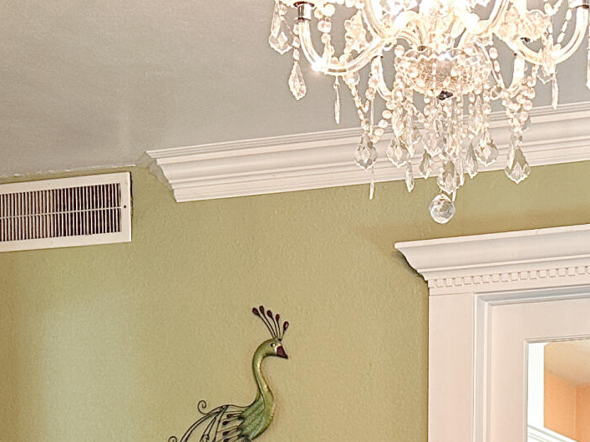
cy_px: 778
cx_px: 440
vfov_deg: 13.2
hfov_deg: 19.1
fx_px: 1738
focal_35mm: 102
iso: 250
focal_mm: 6.86
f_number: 1.8
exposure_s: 1/60
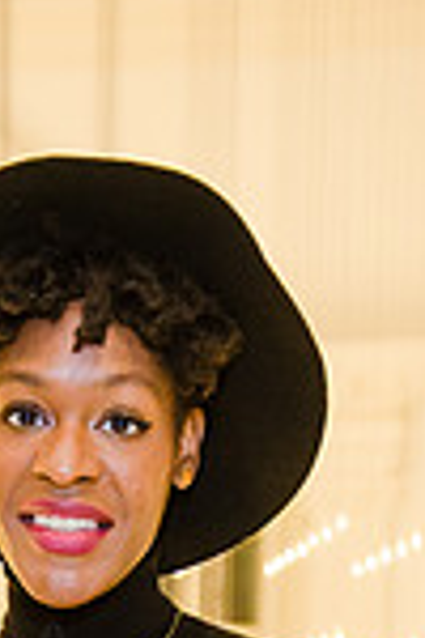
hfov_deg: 10.3
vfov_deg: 14.6
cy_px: 902
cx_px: 51
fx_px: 2337
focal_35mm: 132
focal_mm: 44
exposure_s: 1/200
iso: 2500
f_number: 3.5
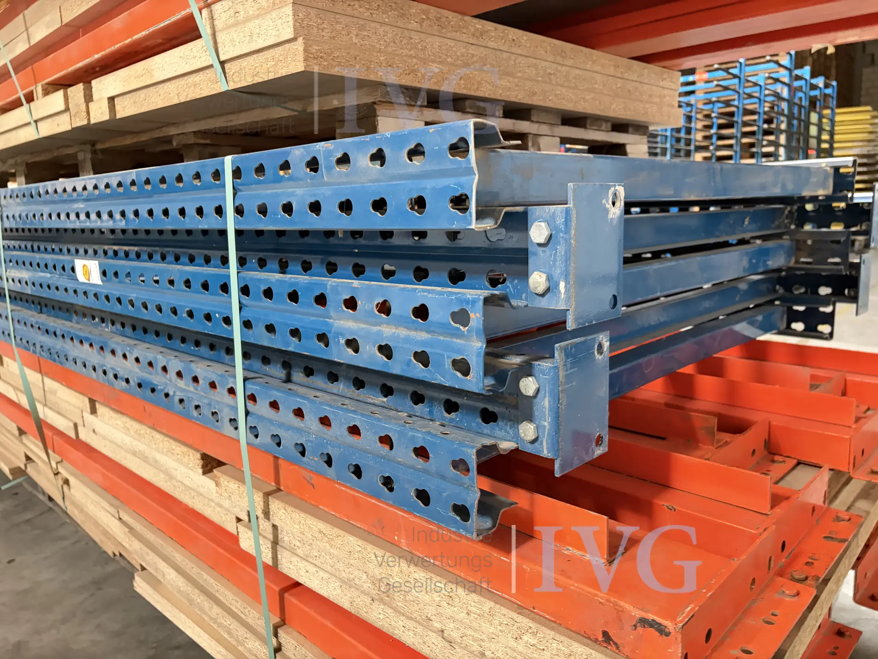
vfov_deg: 53.1
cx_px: 439
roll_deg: +1.7
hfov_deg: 67.3
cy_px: 330
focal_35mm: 26
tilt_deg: -10.7
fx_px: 659
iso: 500
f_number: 1.6
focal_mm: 5.96
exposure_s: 1/25
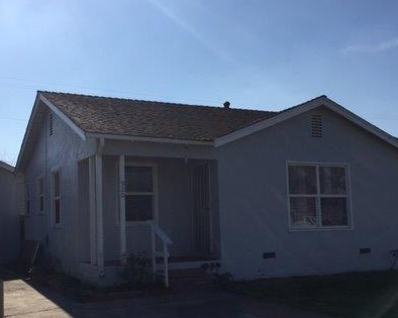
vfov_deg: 32.7
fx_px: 542
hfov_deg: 40.3
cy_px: 185
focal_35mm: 46
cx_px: 203
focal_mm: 4.15
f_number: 2.2
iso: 32
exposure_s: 1/4950
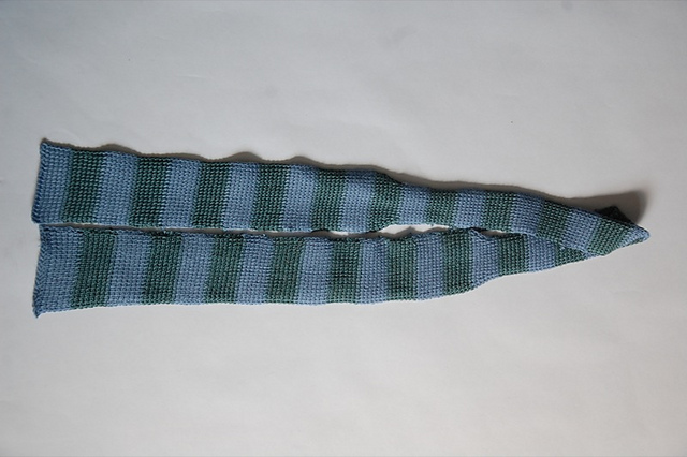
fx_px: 1430
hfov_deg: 27.0
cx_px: 344
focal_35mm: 75
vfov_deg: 18.2
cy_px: 228
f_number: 5
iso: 400
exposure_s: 1/100
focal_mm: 50
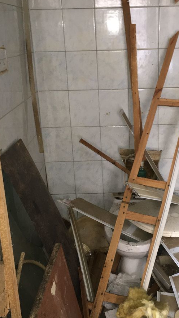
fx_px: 363
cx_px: 120
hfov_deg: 27.5
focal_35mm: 43
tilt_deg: -19.3
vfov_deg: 47.4
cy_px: 157
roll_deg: +1.7
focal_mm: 4.15
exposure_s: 1/33
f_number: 2.2
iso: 125
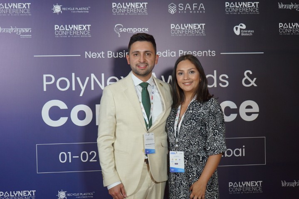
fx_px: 407
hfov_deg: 40.3
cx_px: 150
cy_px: 100
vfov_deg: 27.5
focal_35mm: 49
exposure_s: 1/160
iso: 1000
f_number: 4.5
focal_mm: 49
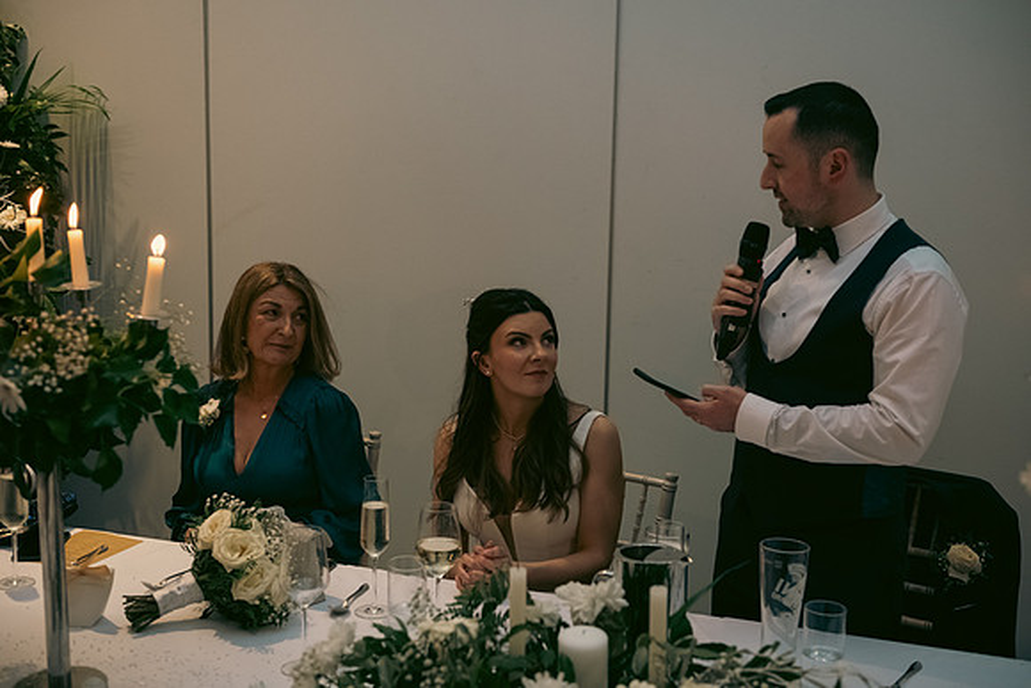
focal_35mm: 48
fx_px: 1375
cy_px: 344
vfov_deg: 28.1
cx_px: 516
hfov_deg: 41.1
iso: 2000
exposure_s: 1/160
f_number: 3.5
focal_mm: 48
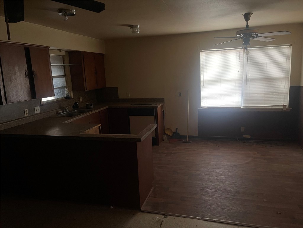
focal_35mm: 25
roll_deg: +2.0
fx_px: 219
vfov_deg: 54.9
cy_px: 114
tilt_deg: -11.5
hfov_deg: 69.4
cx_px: 152
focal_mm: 5.1
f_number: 1.6
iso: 640
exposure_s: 1/30
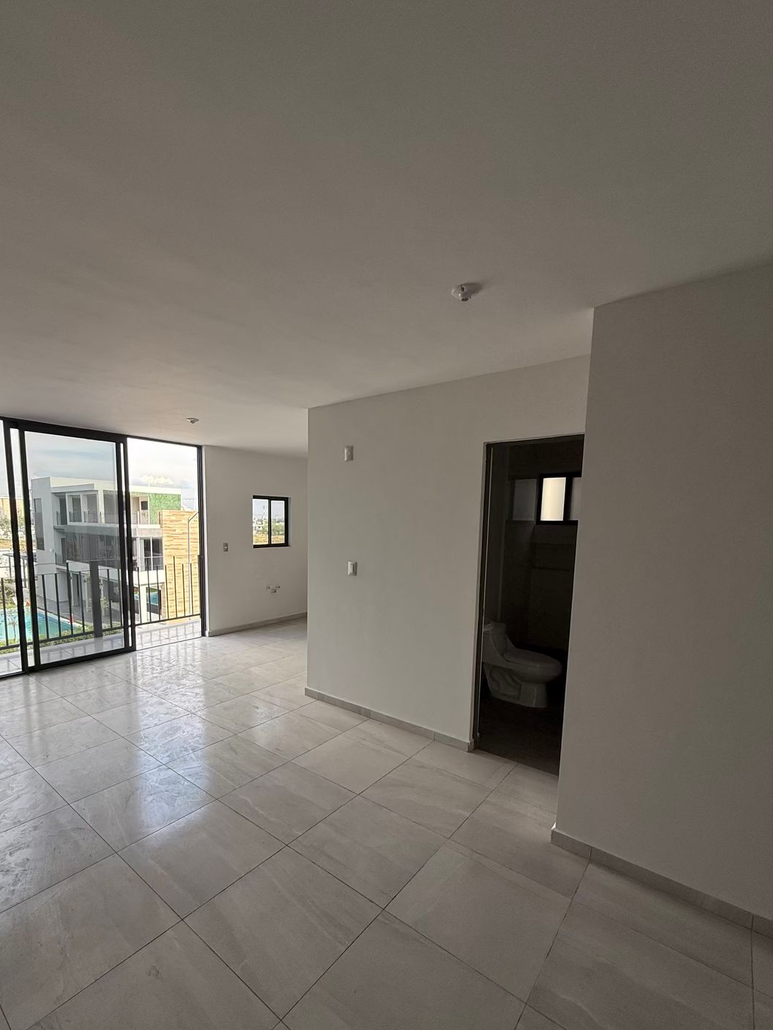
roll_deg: -1.6
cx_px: 333
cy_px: 583
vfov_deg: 94.0
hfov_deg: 77.7
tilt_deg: -5.4
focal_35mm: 16
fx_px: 476
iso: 50
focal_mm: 2.22
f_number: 2.2
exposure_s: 1/347
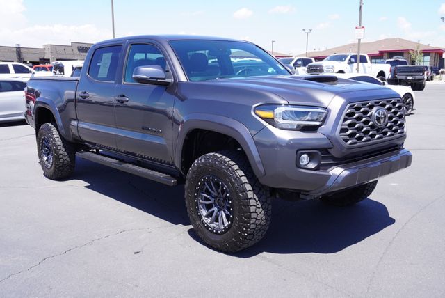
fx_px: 427
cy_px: 149
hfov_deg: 55.1
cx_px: 222
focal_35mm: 34
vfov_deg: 38.4
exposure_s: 1/100
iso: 100
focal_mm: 23
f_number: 8
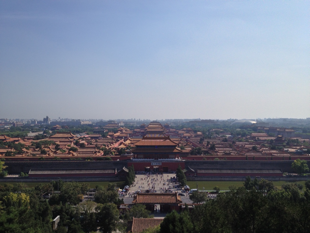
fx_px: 313
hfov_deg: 52.6
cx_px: 155
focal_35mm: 35
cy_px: 116
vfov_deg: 40.7
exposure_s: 1/2907
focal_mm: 4.28
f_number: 2.4
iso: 50
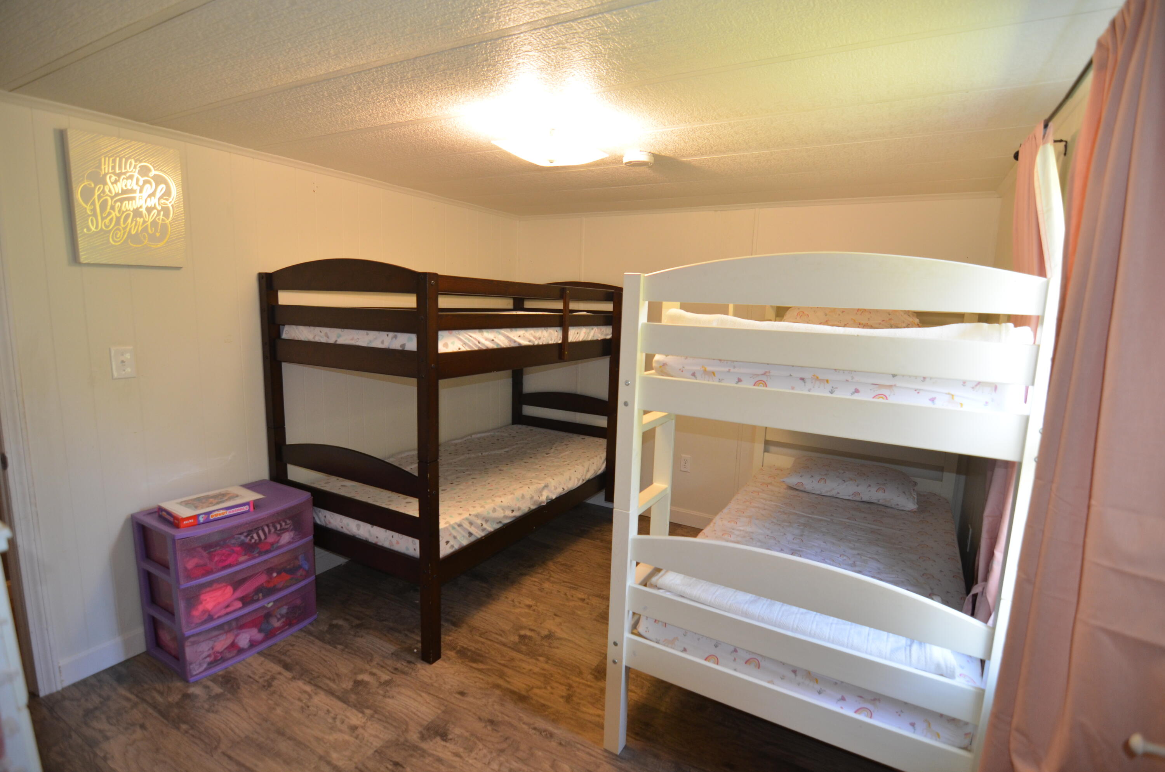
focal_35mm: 16
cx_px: 582
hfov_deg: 95.1
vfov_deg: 71.8
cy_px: 386
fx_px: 533
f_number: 2.8
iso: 450
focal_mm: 11
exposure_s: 1/60
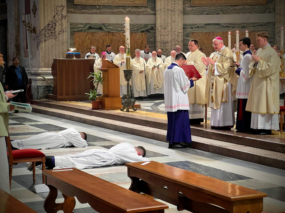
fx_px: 634
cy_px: 106
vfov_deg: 19.1
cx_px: 142
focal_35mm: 77
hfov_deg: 25.3
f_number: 2.8
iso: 400
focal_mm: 9
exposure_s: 1/50
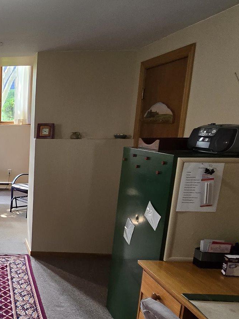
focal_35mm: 34
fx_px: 313
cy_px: 197
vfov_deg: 53.4
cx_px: -54
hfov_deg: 33.3
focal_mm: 2.2
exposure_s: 1/60
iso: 200
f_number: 2.2
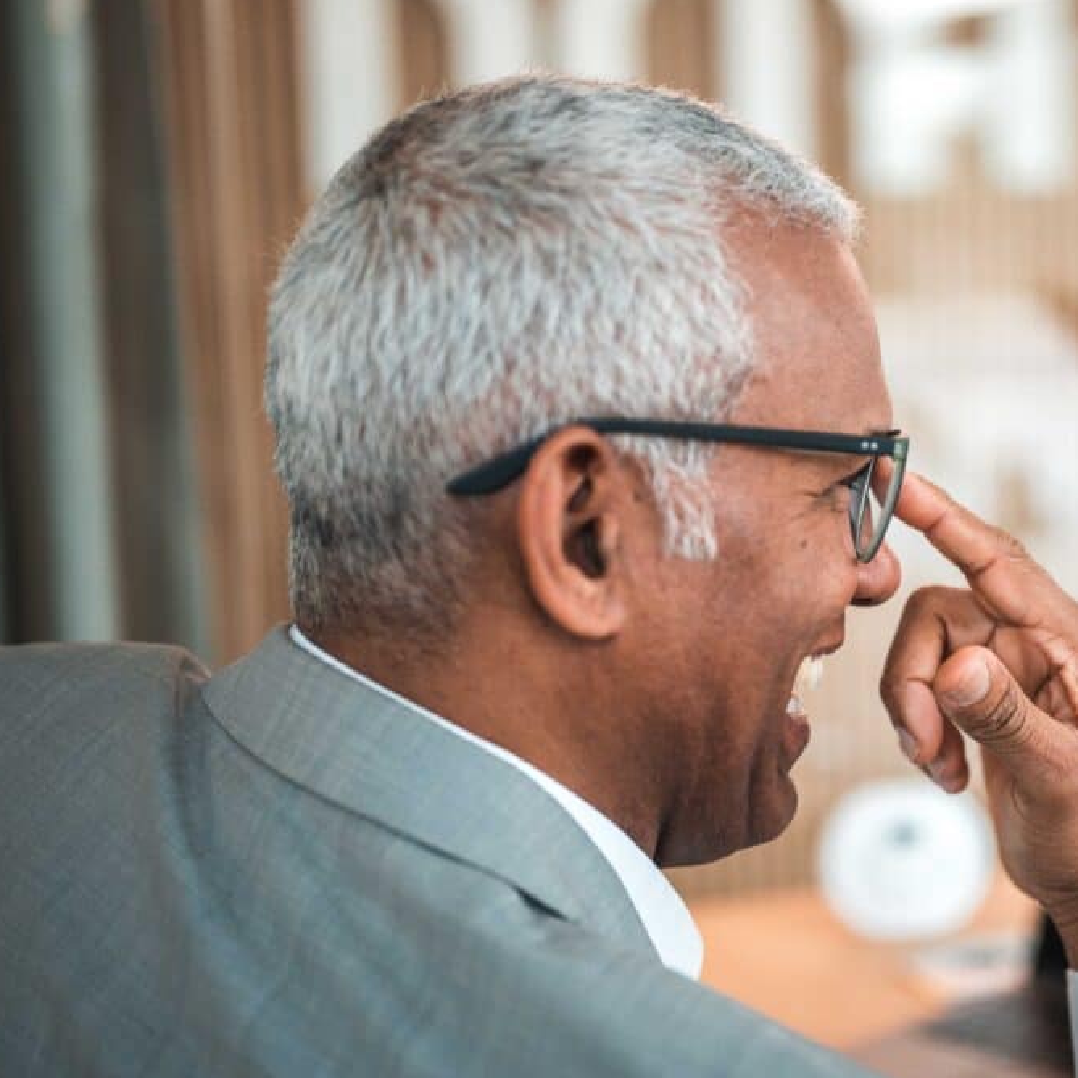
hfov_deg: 26.2
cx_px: 804
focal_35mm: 65
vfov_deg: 26.5
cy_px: 544
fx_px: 2290
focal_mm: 50
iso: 800
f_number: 1.8
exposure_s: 1/160
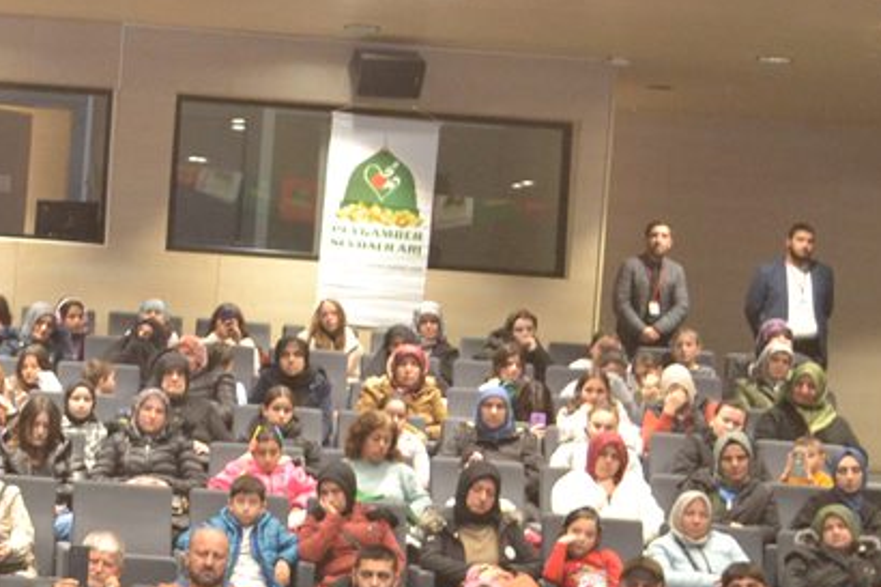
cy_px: 419
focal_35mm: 110
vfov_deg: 12.4
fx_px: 2691
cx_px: -303
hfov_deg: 17.3
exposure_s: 1/60
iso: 1600
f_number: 3.8
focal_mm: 22
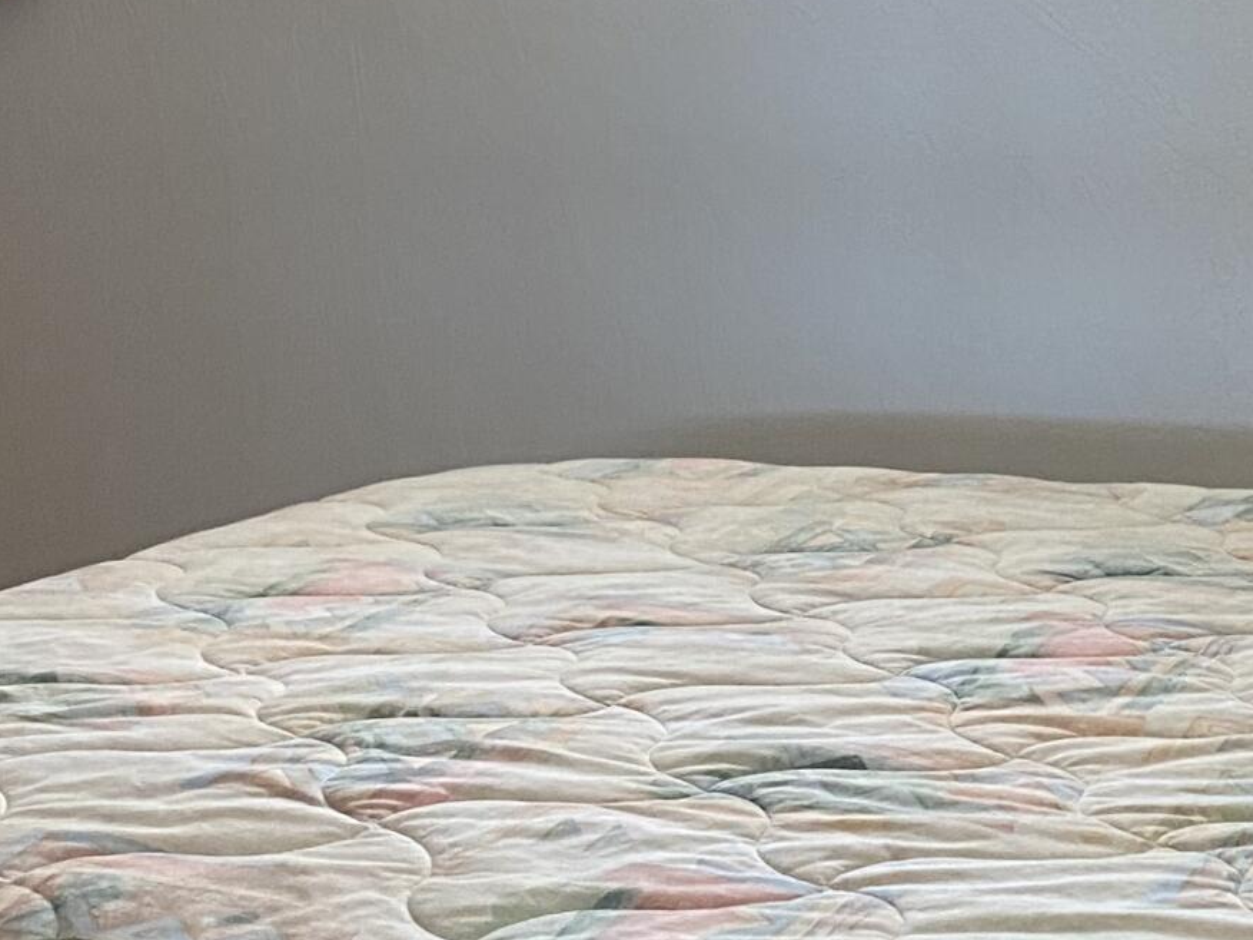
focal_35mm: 89
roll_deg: +1.4
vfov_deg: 16.6
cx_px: 953
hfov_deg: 21.8
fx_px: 3222
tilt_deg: -8.4
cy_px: 424
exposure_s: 1/60
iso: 250
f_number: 1.8
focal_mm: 4.25
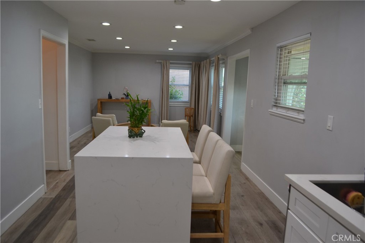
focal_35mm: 27
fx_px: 274
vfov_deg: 47.9
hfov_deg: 67.4
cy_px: 122
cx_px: 182
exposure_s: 1/50
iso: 400
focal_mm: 18
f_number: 3.5
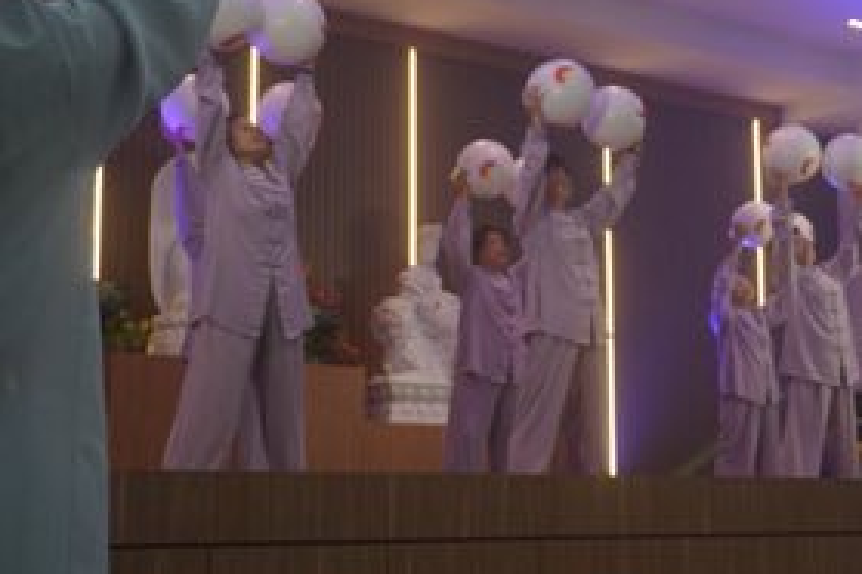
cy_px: 216
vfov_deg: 18.2
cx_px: 689
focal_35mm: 75
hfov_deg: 26.5
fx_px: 1792
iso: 640
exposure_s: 1/160
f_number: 4.5
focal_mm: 29
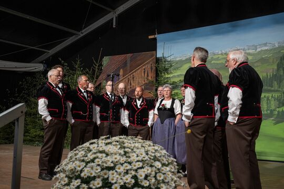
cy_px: 94
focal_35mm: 38
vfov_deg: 35.1
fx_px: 300
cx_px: 142
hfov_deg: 50.7
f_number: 5.6
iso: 800
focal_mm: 38
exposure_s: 1/100
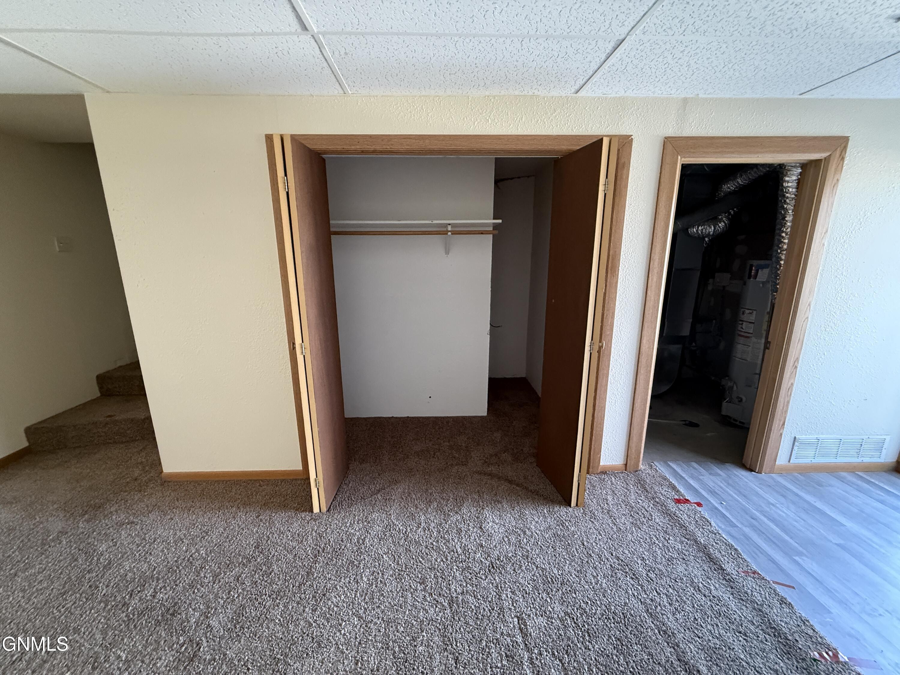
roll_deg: +1.3
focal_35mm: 14
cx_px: 450
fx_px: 364
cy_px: 338
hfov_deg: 102.1
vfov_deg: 85.7
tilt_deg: -10.5
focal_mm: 2.22
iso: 640
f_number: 2.2
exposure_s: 1/60
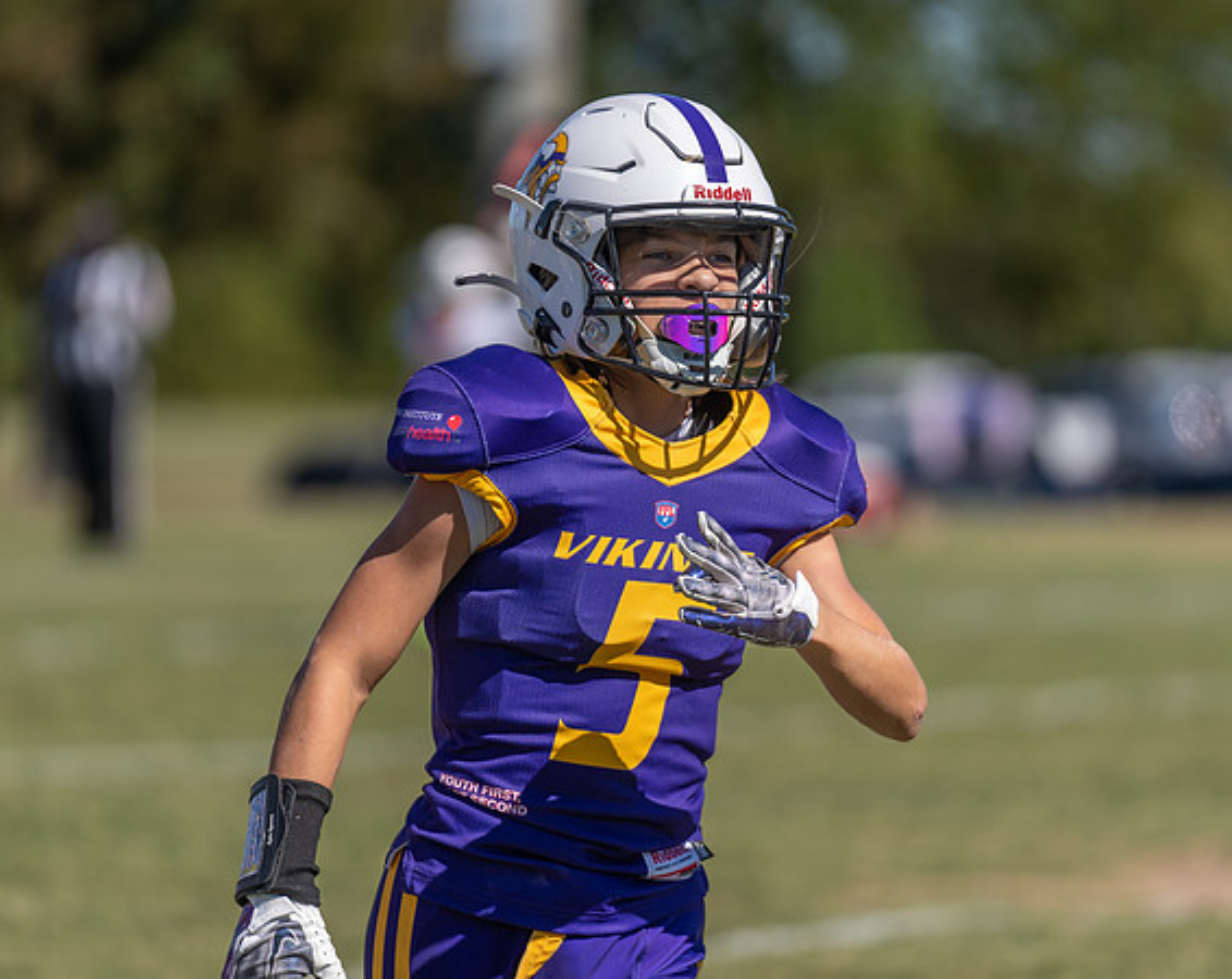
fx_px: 10891
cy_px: 453
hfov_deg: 6.5
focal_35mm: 299
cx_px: 573
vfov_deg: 5.1
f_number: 2.8
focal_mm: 200
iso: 100
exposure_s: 1/2500
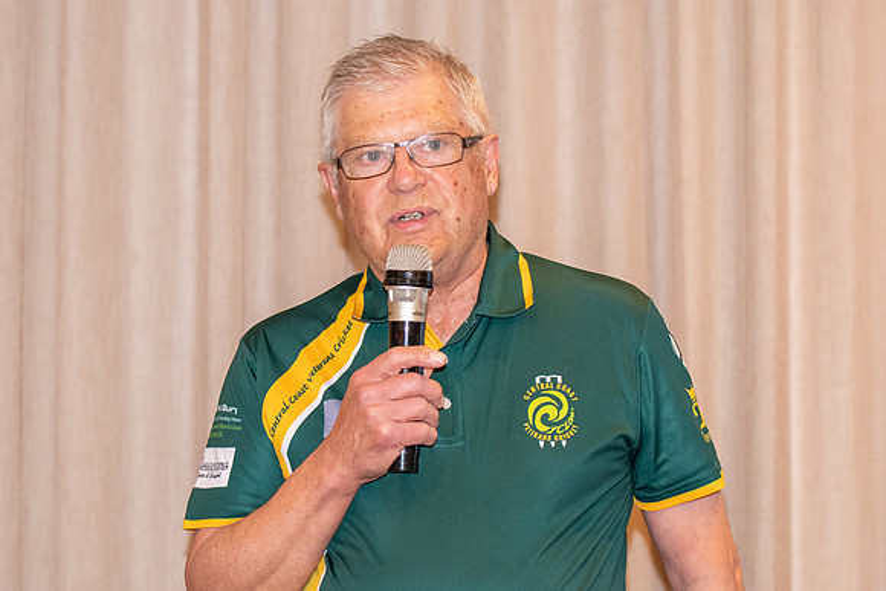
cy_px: 243
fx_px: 3820
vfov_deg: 8.8
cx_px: 432
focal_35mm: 155
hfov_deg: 13.2
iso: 1000
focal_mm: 82
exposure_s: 1/60
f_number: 2.8
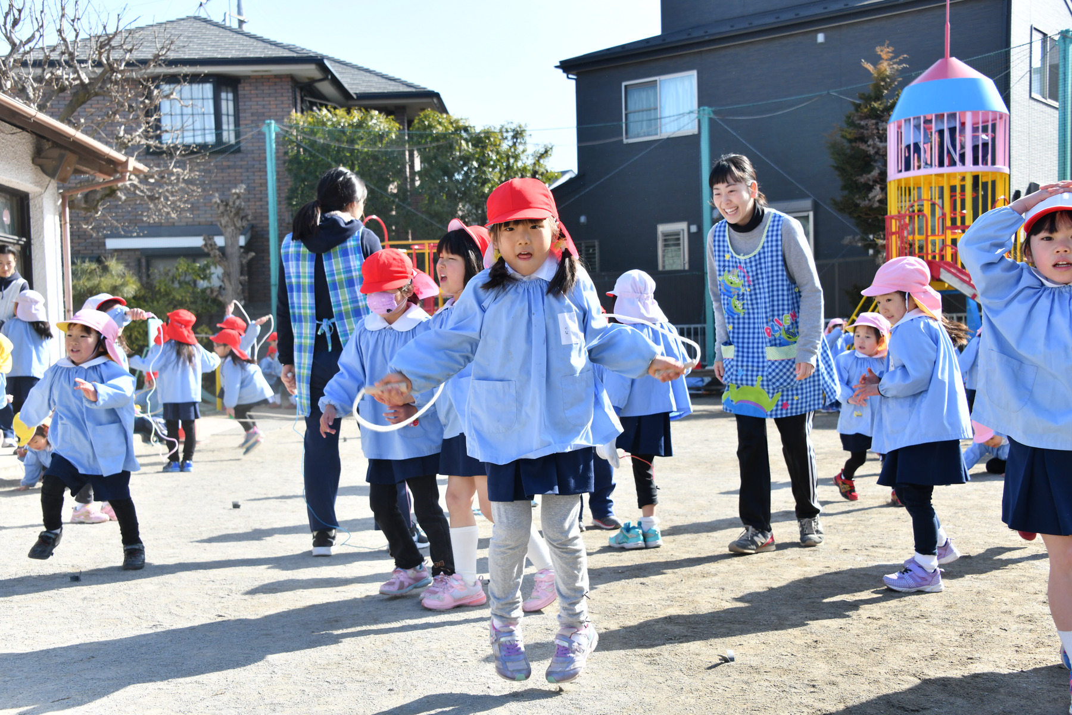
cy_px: 358
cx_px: 536
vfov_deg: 29.9
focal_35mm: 45
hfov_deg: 43.6
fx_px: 1340
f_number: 7.1
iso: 500
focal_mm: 45
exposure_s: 1/500
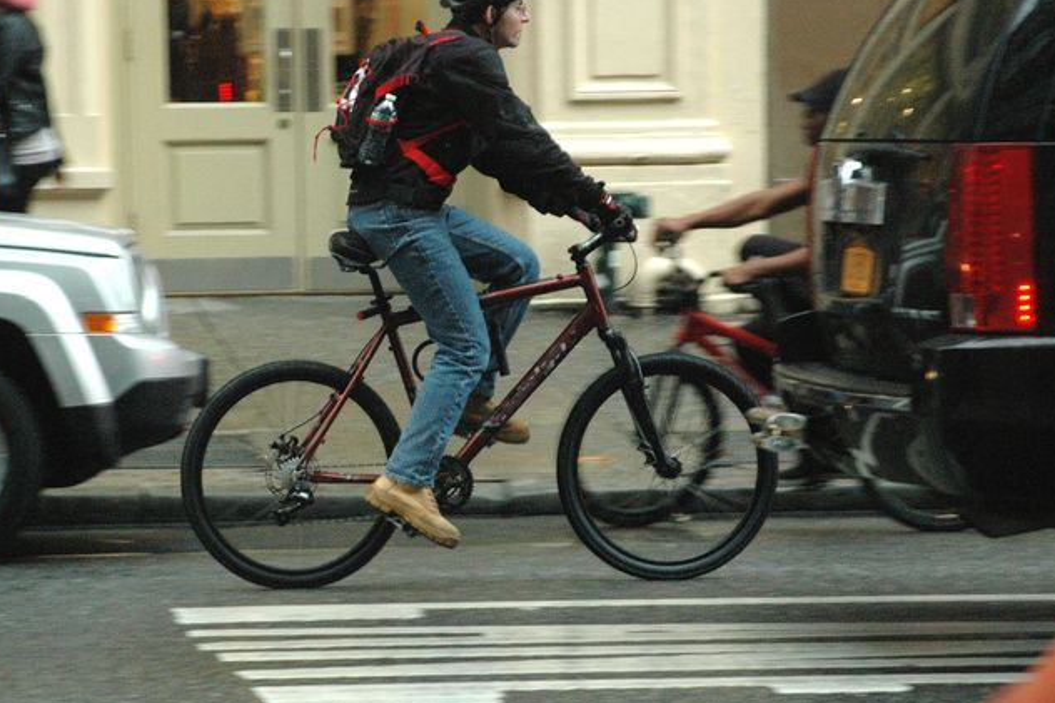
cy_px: 341
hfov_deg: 11.4
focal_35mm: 181
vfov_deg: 7.6
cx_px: 510
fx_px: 5290
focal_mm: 105
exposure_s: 1/200
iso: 1600
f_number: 5.6
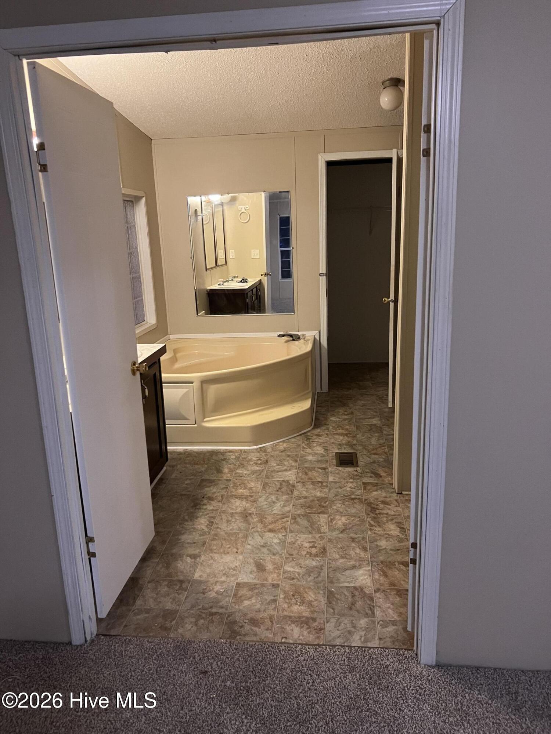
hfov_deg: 53.1
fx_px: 552
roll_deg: +2.3
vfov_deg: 67.3
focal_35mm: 26
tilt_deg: -13.3
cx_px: 276
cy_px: 367
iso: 500
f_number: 1.5
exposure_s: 1/40
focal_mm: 5.7
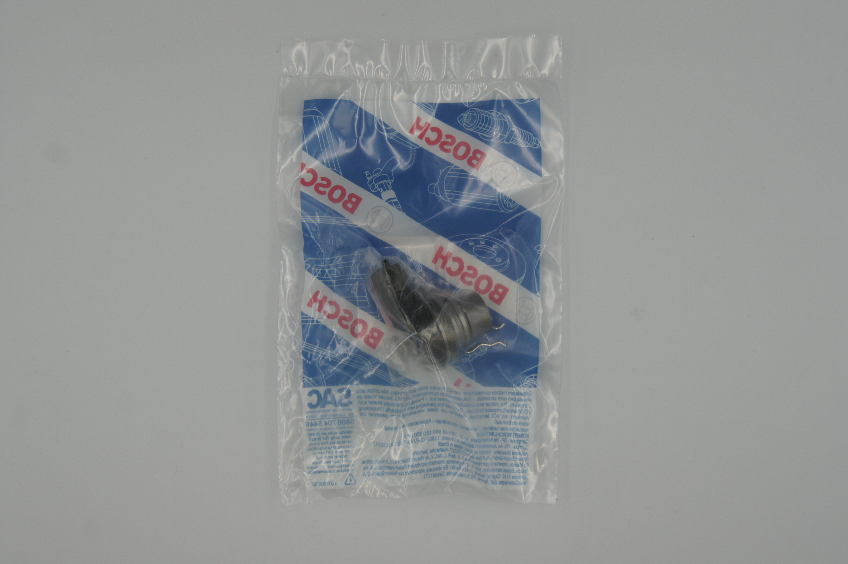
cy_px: 282
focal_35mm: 45
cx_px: 424
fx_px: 1059
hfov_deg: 43.6
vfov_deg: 29.8
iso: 200
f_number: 5.6
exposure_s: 1/320
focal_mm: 30
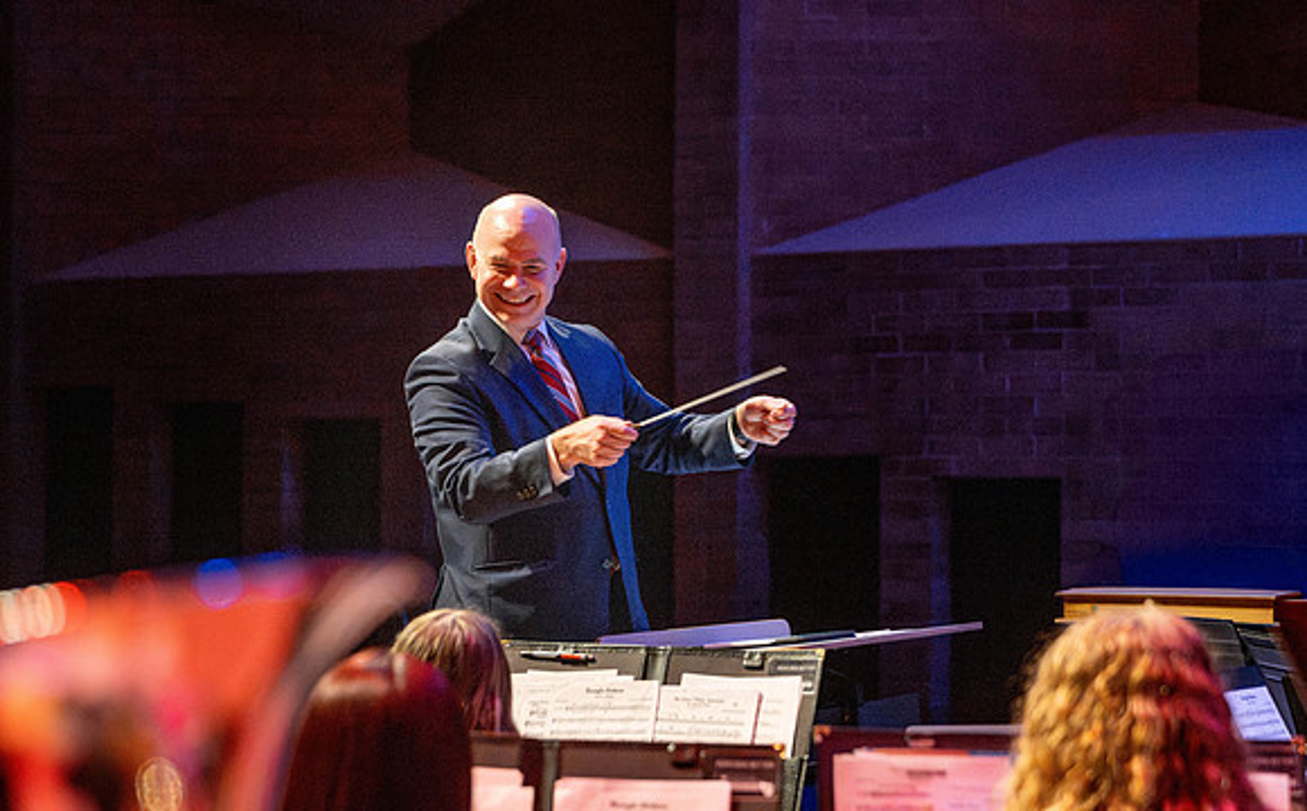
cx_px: 656
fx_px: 3289
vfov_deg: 14.1
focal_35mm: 93
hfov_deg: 22.5
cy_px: 368
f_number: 4
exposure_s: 1/400
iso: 10000
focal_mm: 85
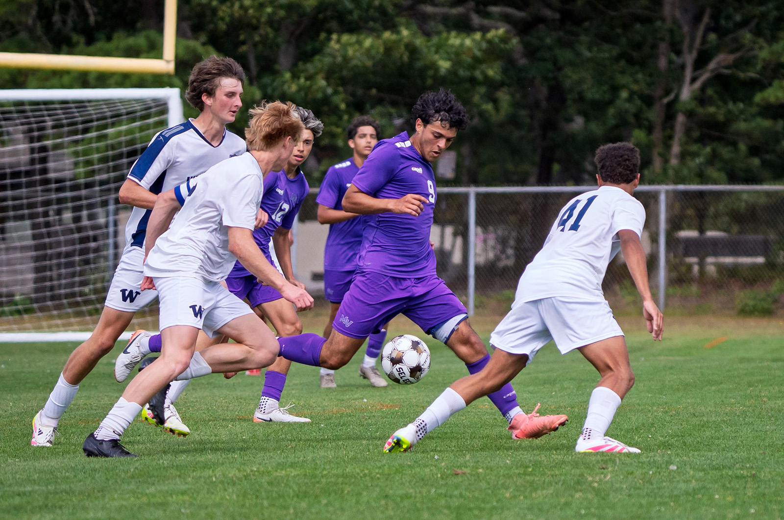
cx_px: 392
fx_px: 7629
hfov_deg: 5.9
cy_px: 260
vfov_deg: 3.9
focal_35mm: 351
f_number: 5.6
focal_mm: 234
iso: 1000
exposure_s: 1/2500
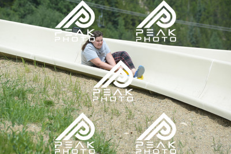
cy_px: 77
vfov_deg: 7.0
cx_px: 116
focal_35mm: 195
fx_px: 1252
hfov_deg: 10.5
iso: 250
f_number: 6.3
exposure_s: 1/640
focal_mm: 195
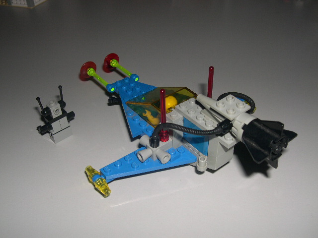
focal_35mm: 38
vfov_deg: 37.7
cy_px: 119
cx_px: 159
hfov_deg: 49.0
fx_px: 349
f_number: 7.6
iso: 100
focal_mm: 8
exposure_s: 1/60
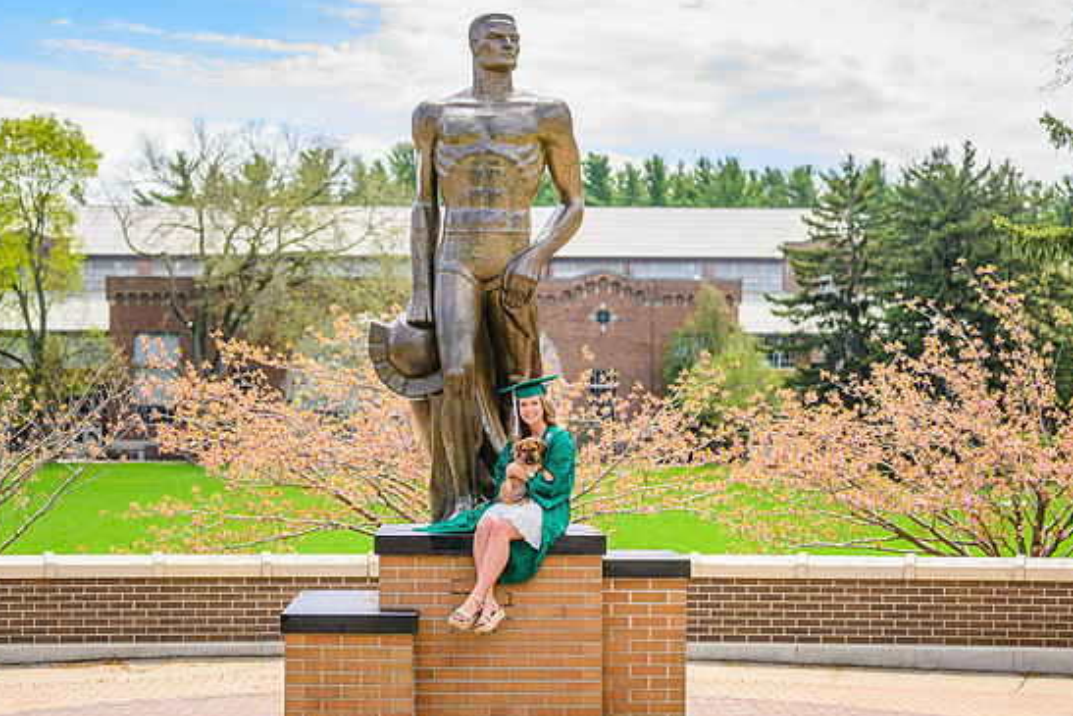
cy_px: 356
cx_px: 552
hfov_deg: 24.8
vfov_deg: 16.7
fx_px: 2445
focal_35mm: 82
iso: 400
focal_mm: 75
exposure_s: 1/2000
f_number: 4
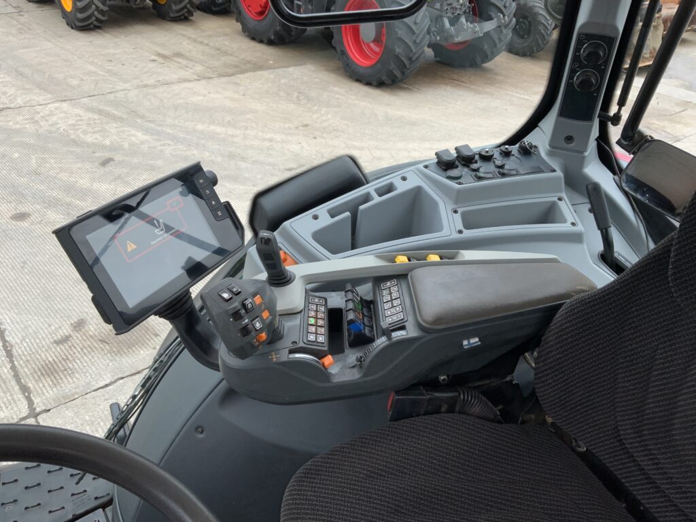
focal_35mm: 29
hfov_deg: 61.7
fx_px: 583
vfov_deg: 48.2
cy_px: 261
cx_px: 348
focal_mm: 3
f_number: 1.8
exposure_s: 1/122
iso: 32
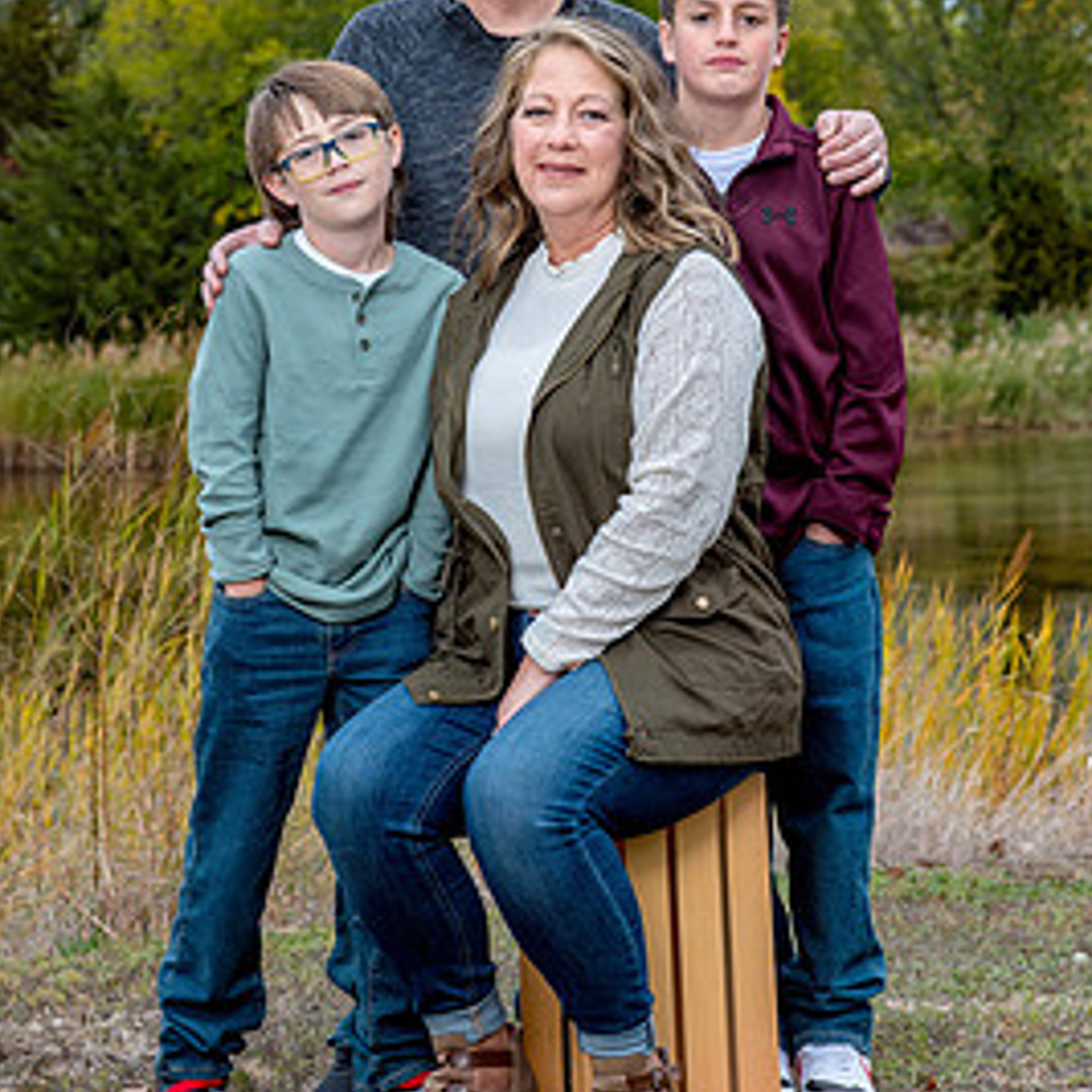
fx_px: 3069
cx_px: 511
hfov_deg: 20.2
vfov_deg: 20.2
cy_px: 462
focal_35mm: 86
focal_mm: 60
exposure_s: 1/125
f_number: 5.6
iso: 320
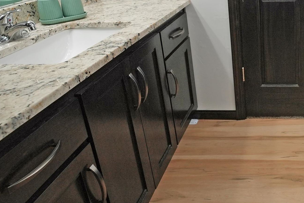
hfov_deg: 48.2
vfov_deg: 36.5
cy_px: 27
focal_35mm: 34
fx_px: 291
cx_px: 285
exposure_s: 1/160
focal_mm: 14.6
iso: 1250
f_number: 4
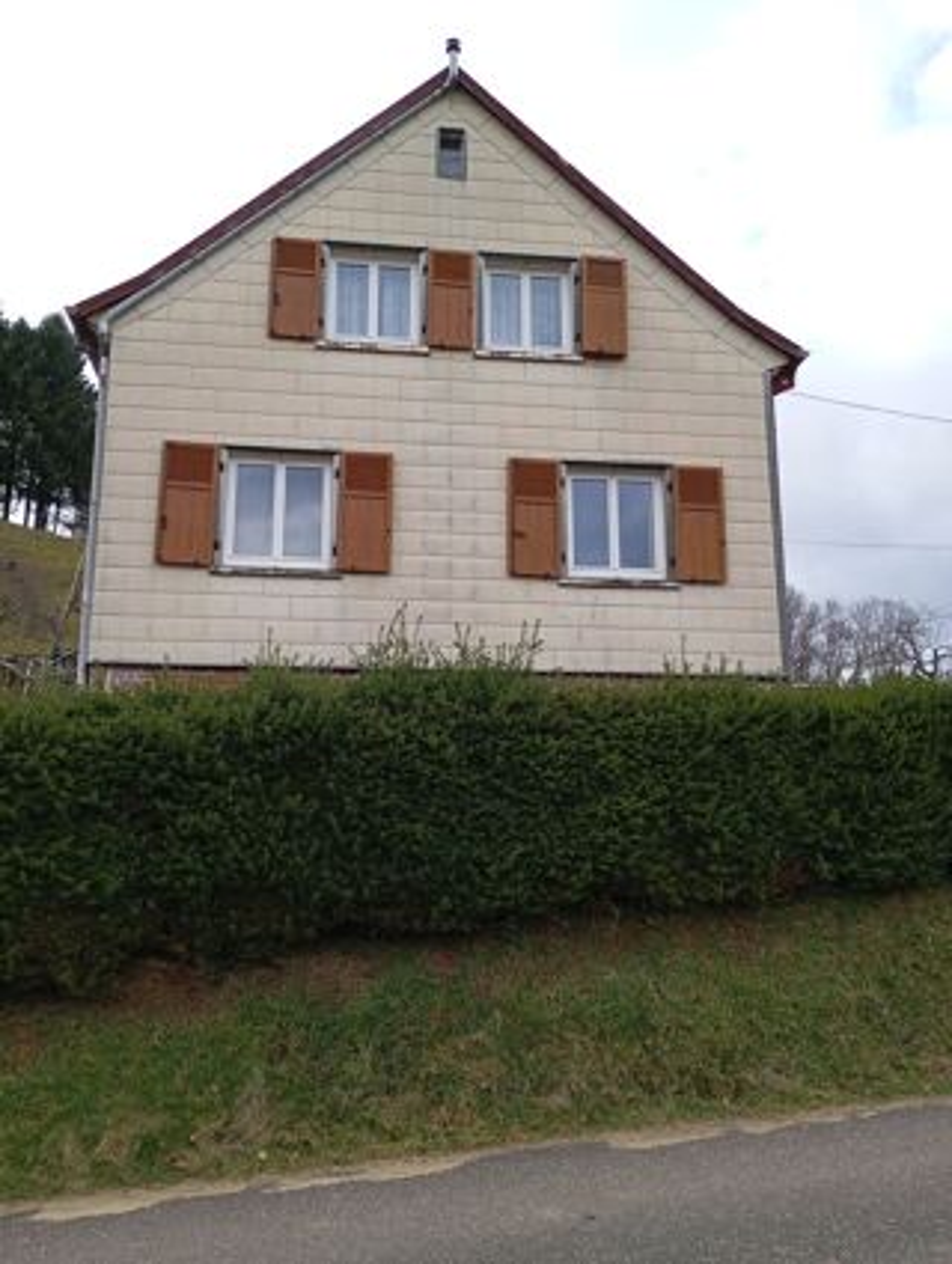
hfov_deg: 49.9
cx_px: 476
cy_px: 632
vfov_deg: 63.4
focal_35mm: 28
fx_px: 1024
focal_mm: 4.27
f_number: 1.8
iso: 110
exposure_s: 1/193
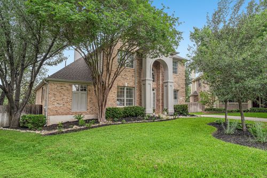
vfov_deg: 53.1
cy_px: 89
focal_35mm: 24
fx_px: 178
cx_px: 134
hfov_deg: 73.8
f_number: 8
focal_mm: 24
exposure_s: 1/250
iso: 400
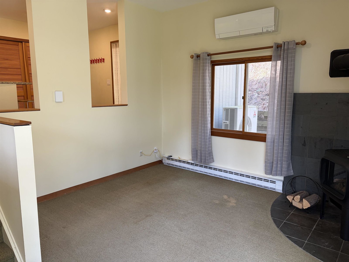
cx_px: 174
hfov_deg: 67.3
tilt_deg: -8.2
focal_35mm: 26
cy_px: 131
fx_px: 262
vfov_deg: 53.1
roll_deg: +0.3
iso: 100
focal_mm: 5.96
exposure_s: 1/120
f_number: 1.6
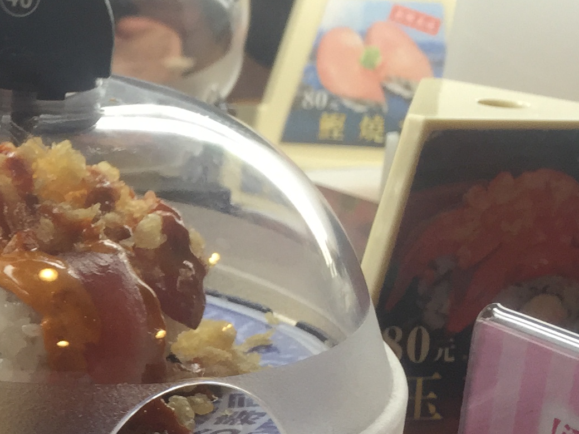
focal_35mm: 91
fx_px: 1522
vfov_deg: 16.2
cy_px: 310
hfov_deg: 19.8
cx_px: -181
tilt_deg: -19.1
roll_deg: -3.3
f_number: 2.2
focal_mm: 4.15
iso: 50
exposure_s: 1/120
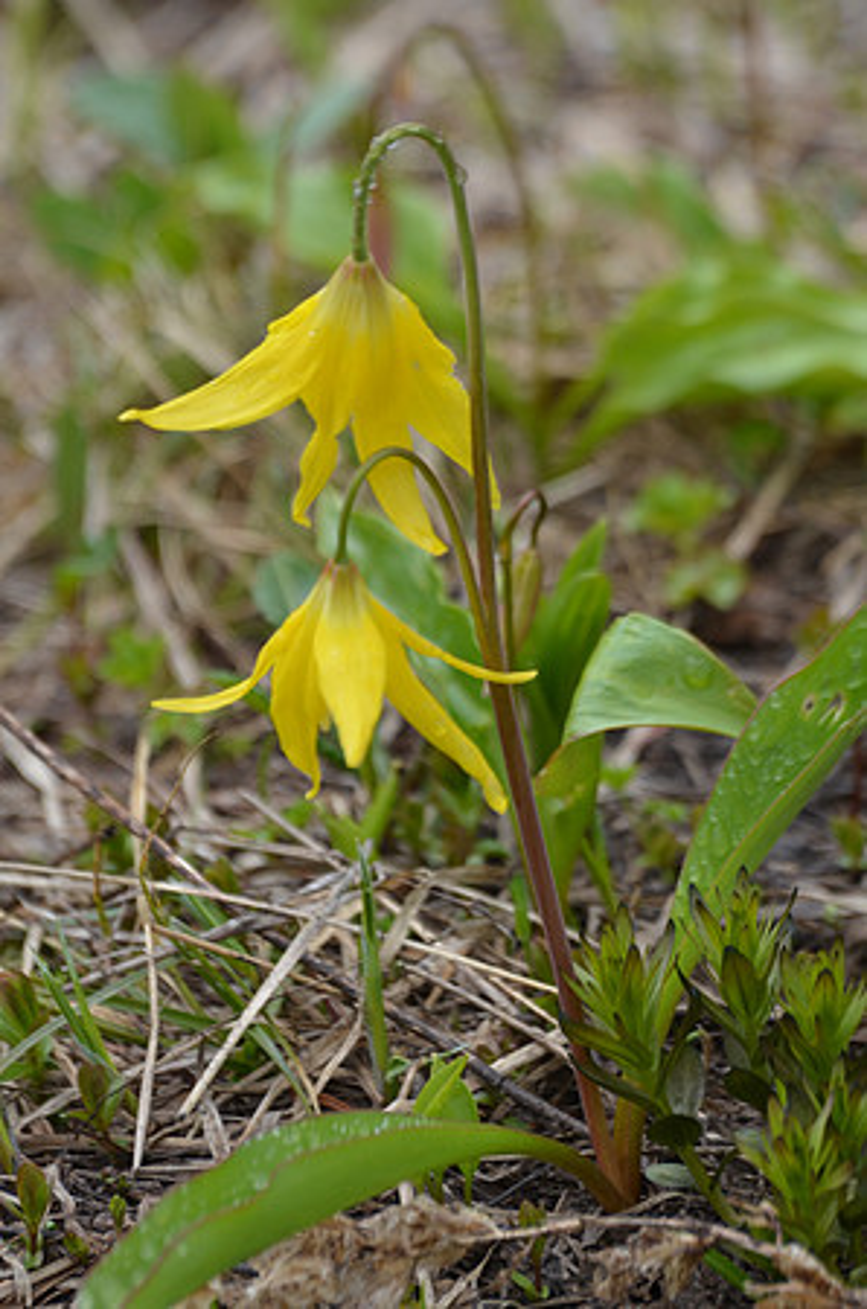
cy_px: 654
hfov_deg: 3.0
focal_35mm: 450
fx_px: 16331
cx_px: 434
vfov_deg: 4.6
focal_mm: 300
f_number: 8
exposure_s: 1/500
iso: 200
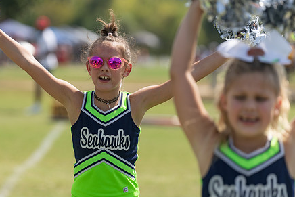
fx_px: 2180
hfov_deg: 7.7
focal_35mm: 266
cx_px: 105
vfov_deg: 5.2
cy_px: 92
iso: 160
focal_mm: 200
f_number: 4
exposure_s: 1/1600
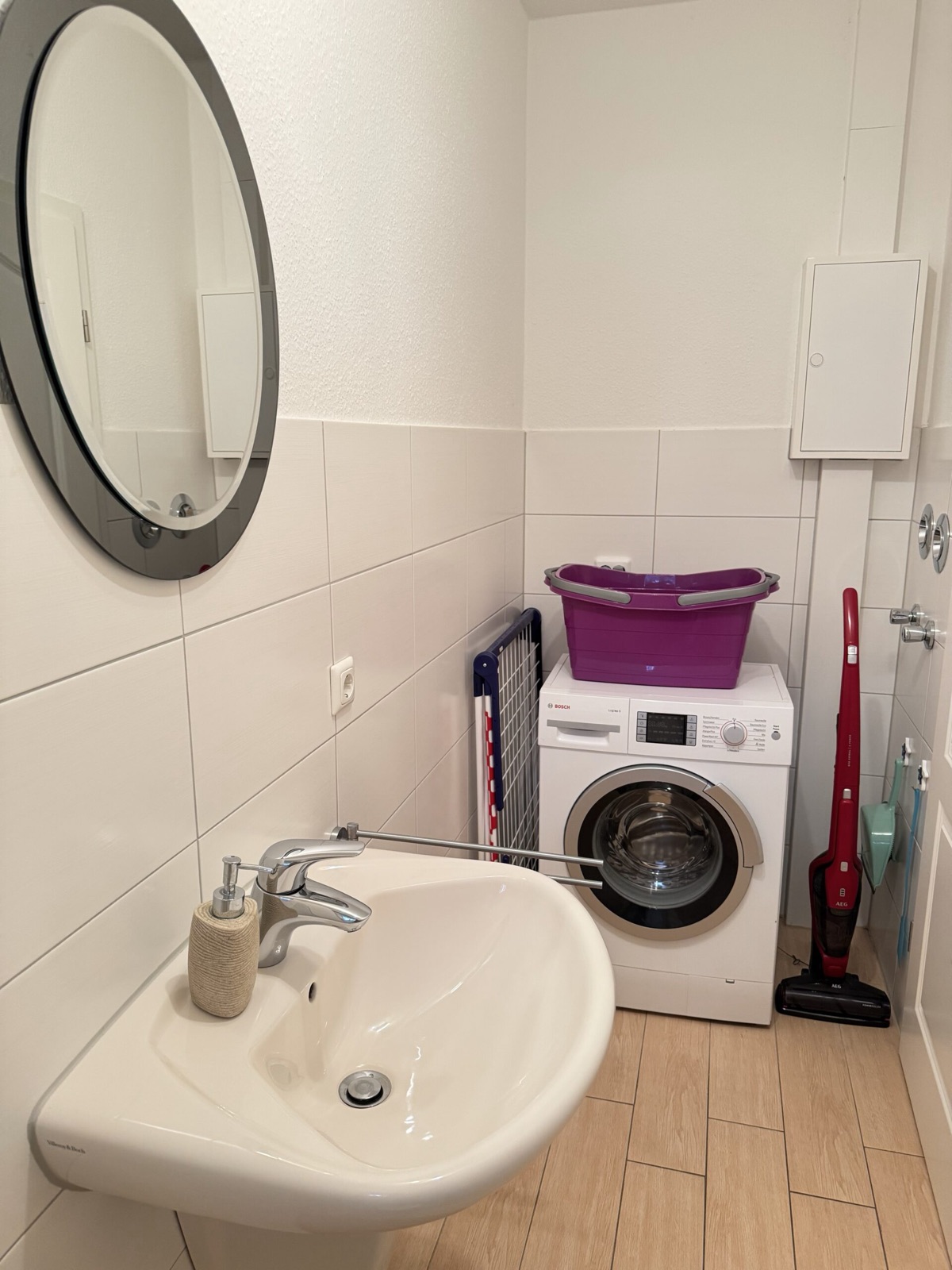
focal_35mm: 24
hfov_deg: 56.8
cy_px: 635
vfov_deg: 71.6
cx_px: 476
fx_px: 880
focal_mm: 6.76
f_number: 1.78
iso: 320
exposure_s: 1/50
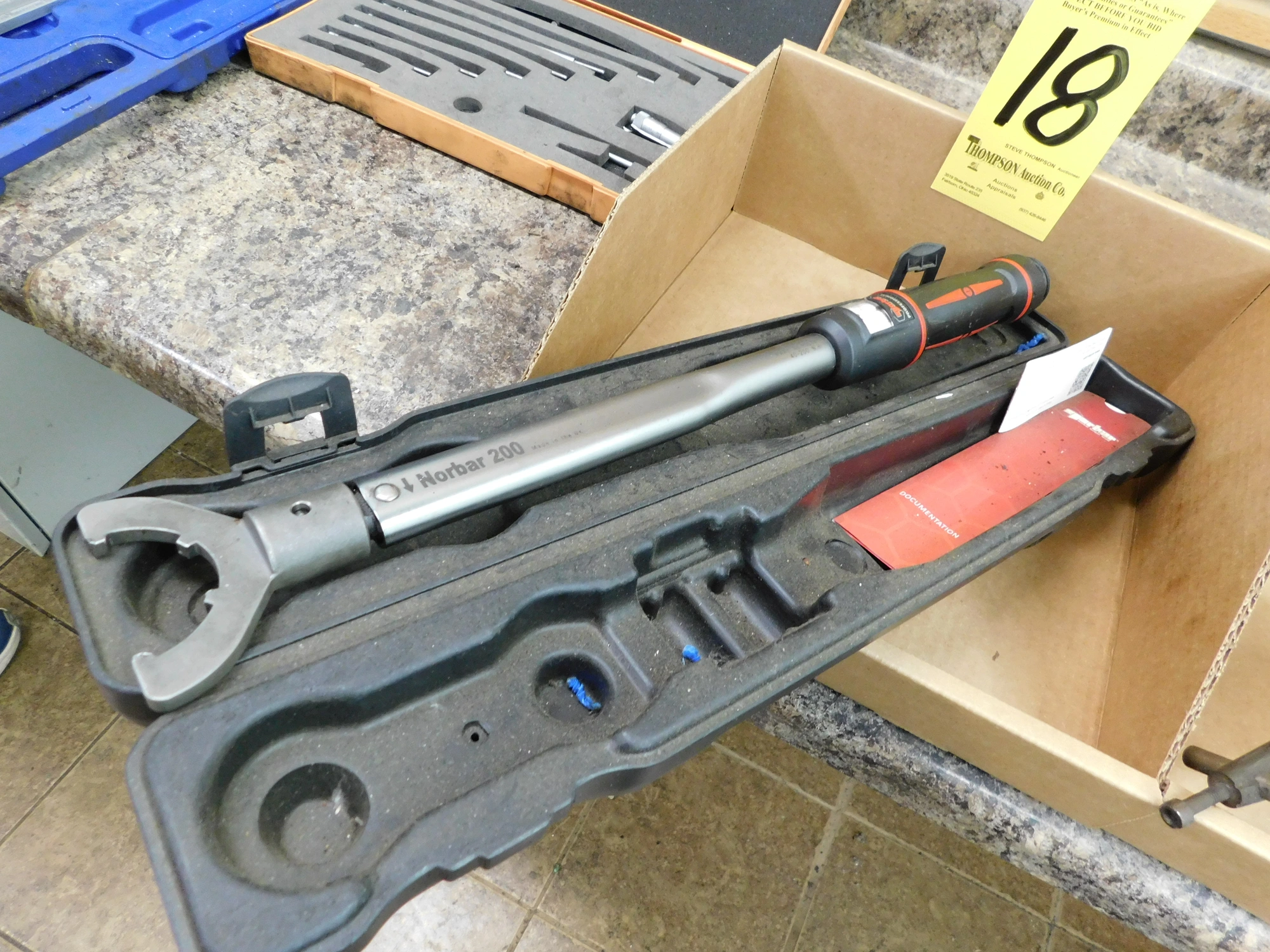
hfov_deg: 73.9
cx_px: 635
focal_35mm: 23
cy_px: 476
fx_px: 844
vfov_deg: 58.9
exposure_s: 1/25
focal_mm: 4
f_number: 3
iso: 400
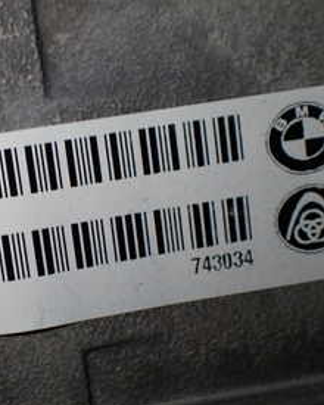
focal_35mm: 64
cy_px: 261
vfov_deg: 29.4
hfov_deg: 23.0
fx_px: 767
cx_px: 13
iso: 100
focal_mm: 5.4
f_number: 2.3
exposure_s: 1/160
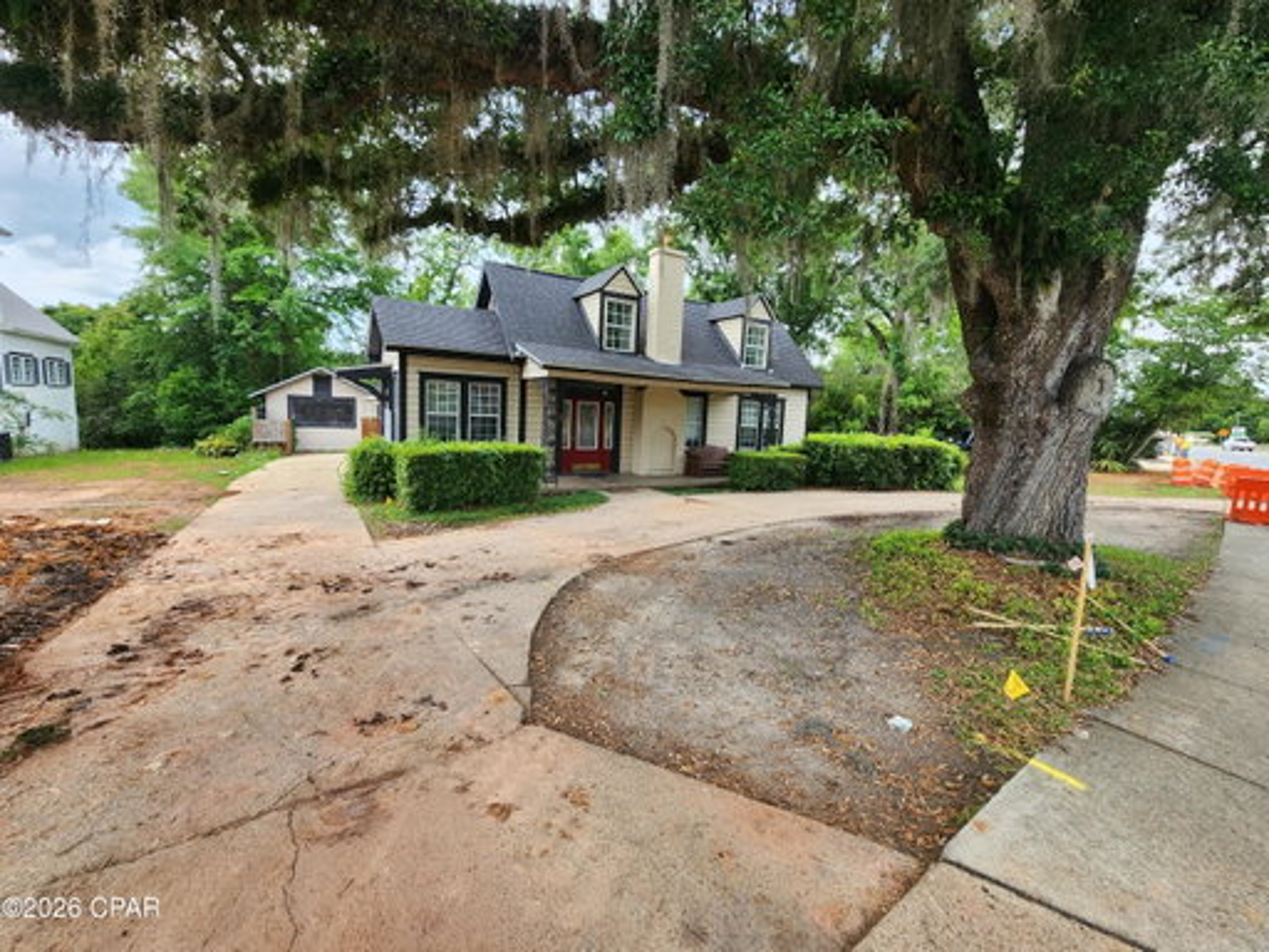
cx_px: 634
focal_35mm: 13
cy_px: 476
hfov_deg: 106.2
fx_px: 477
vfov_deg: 89.9
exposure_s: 1/277
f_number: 2.2
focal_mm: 2.2
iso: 50
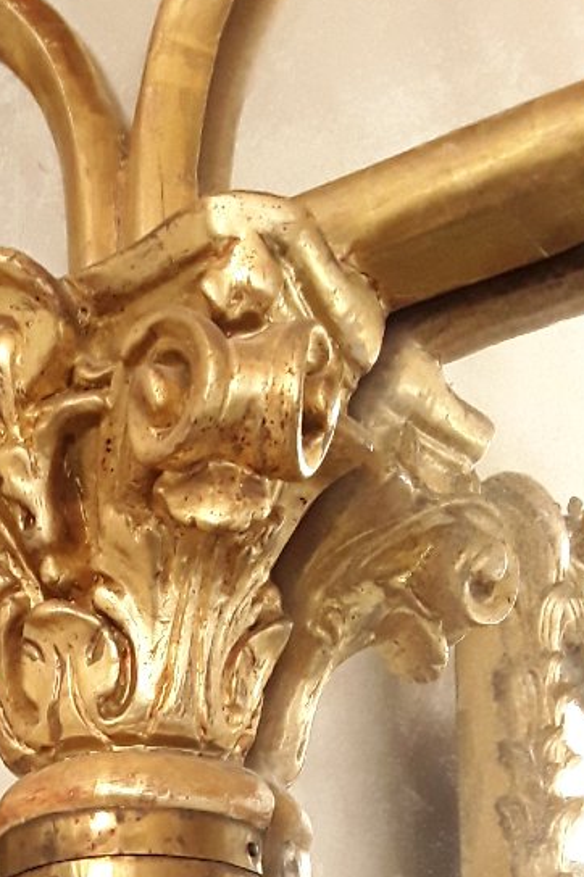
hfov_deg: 20.7
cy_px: 892
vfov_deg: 30.0
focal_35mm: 62
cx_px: -87
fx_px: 1510
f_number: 1.9
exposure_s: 1/15
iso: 200
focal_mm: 2.91
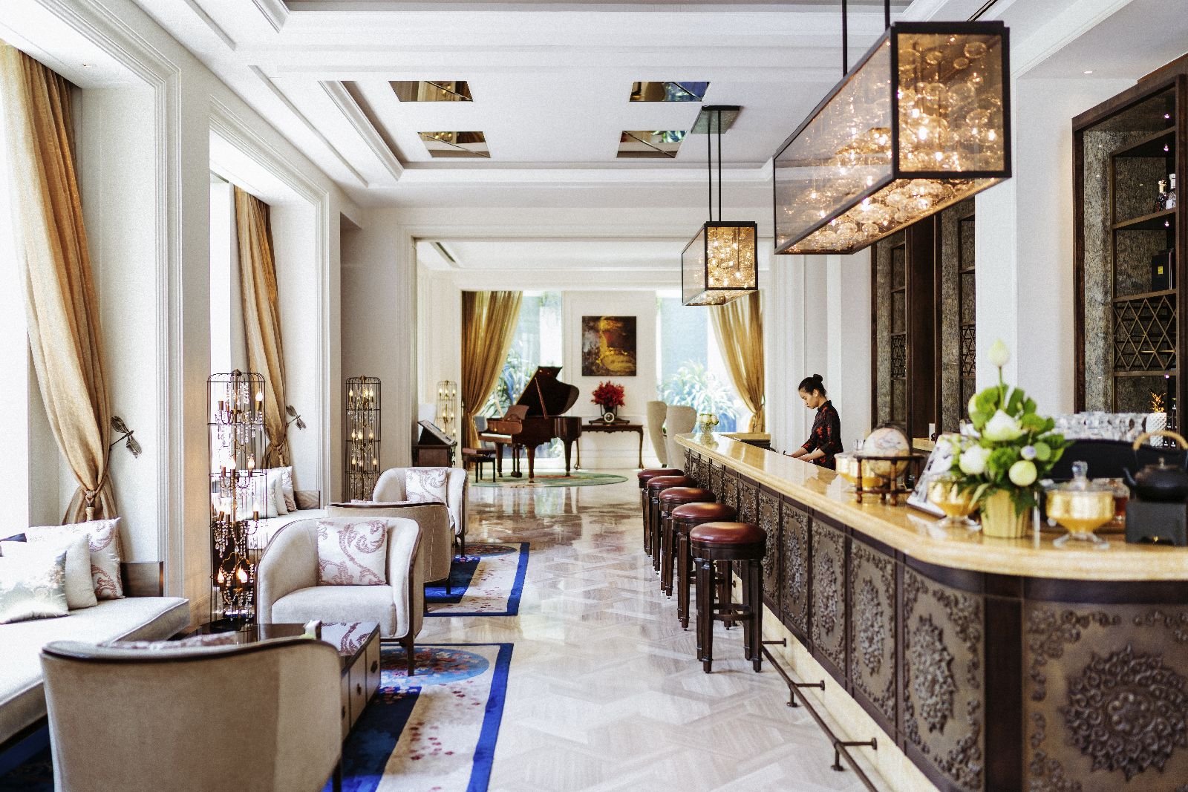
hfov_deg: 54.4
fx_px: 1155
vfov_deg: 37.9
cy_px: 396
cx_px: 594
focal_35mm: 35
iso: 50
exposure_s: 1/50
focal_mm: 35
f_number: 1.4
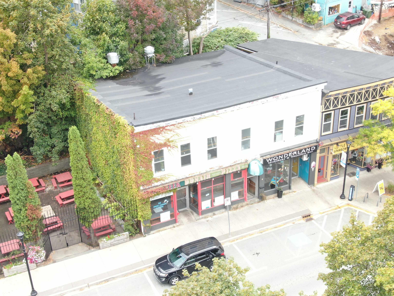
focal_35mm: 48
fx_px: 546
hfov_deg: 39.7
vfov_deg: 30.3
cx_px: 197
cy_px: 148
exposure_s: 1/30
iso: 100
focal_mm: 8.6
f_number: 3.8
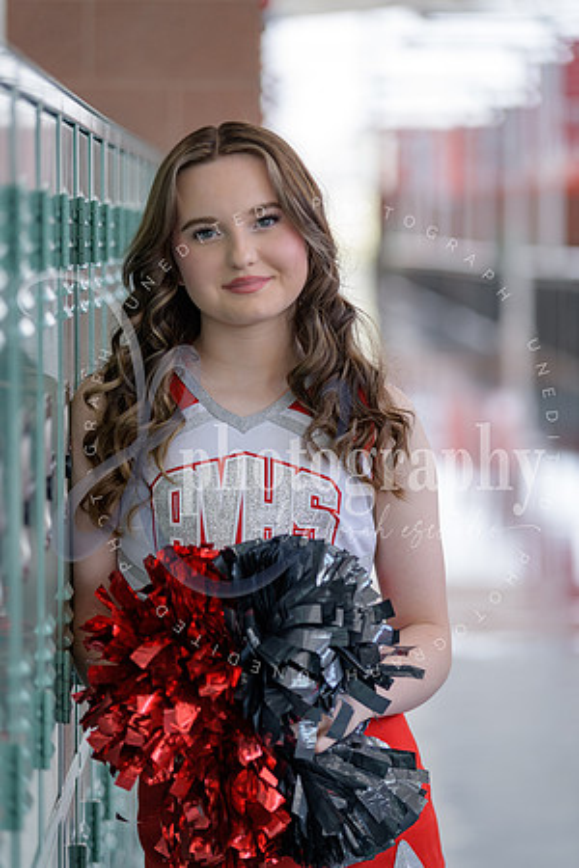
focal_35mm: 122
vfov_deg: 16.8
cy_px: 434
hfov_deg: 11.2
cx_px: 290
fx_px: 2943
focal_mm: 122
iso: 250
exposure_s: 1/125
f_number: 2.8
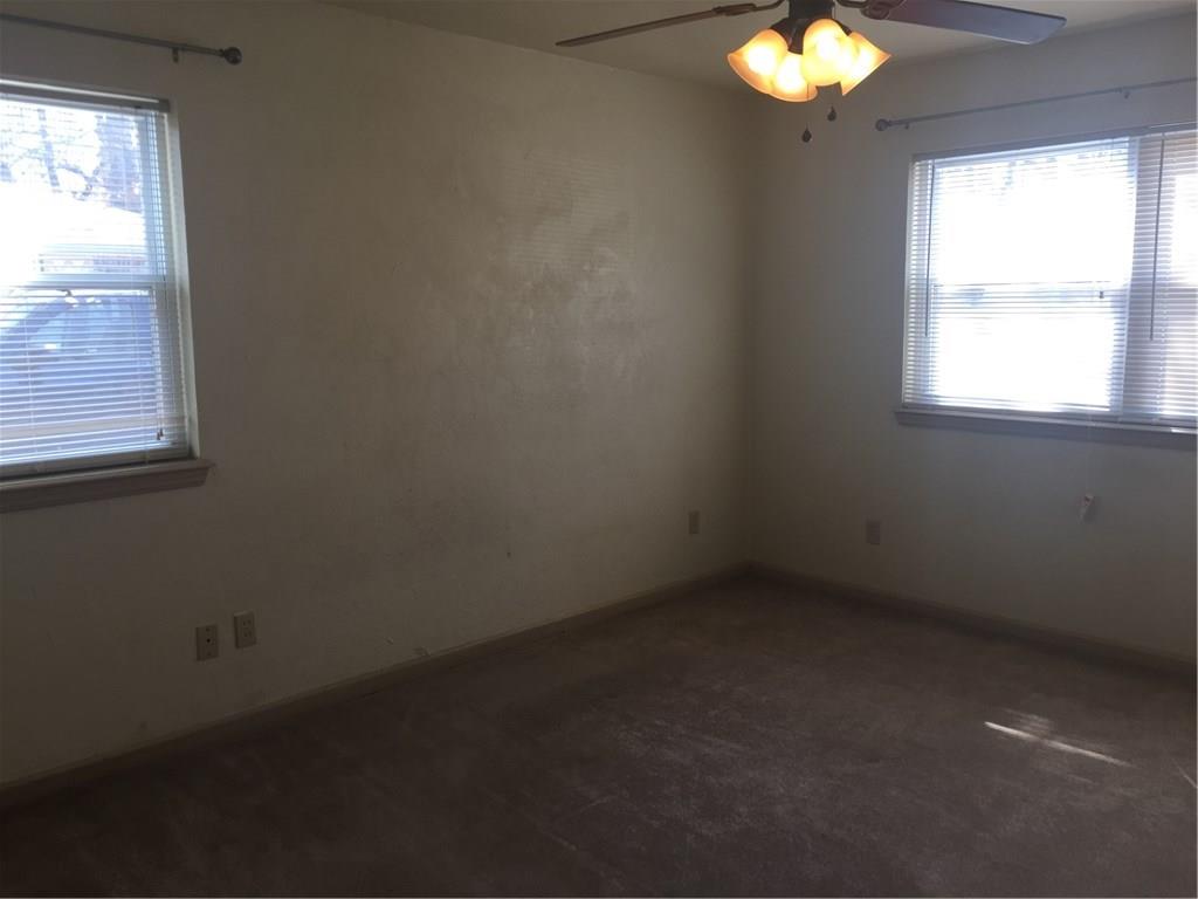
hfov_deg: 61.7
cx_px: 599
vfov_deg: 48.2
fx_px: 1004
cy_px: 450
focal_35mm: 29
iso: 32
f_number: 2.2
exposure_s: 1/60
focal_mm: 4.15
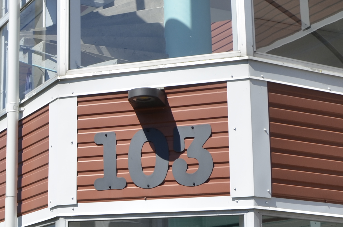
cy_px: 206
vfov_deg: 16.4
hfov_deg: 22.8
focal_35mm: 82
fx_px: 780
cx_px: -66
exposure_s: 1/250
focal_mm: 18
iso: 100
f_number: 8
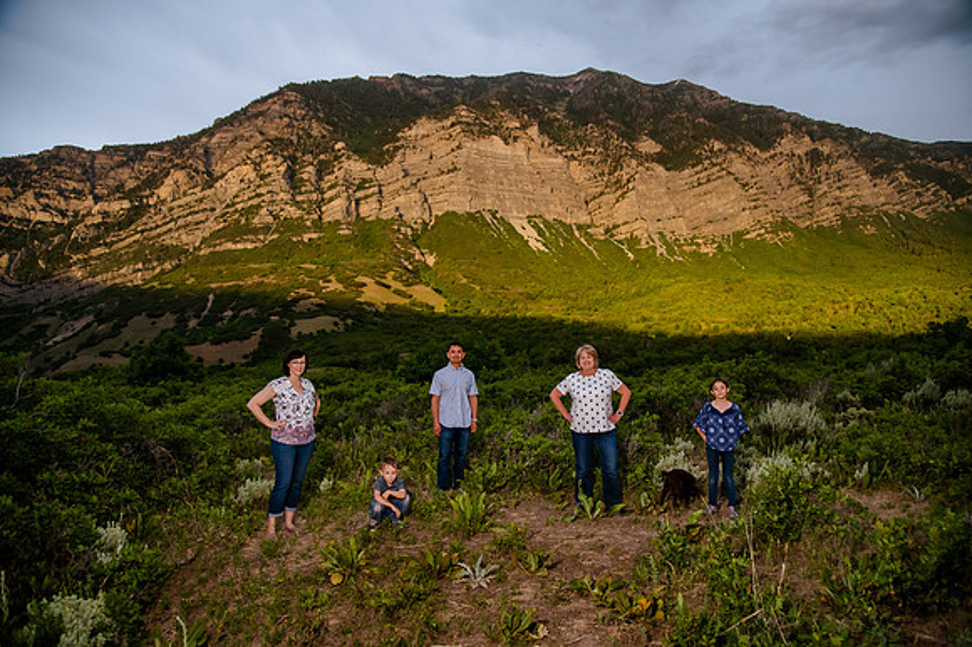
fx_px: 648
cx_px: 486
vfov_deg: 53.1
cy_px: 324
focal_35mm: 24
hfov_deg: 73.8
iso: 3200
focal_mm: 24
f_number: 4
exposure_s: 1/500
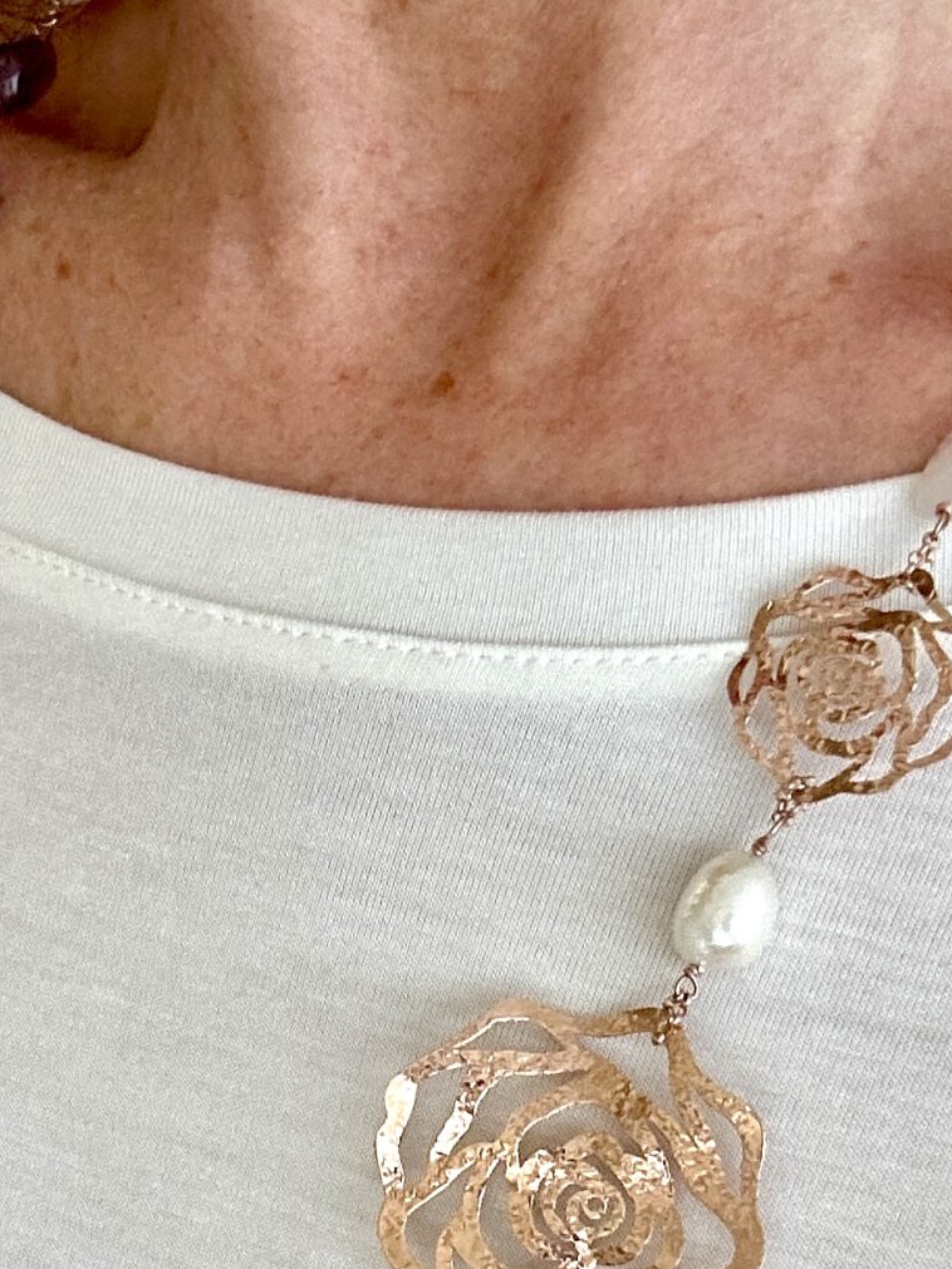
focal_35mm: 76
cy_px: 1142
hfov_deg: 19.3
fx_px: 2787
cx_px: 268
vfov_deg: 24.9
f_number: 1.9
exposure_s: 1/121
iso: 64
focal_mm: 2.69
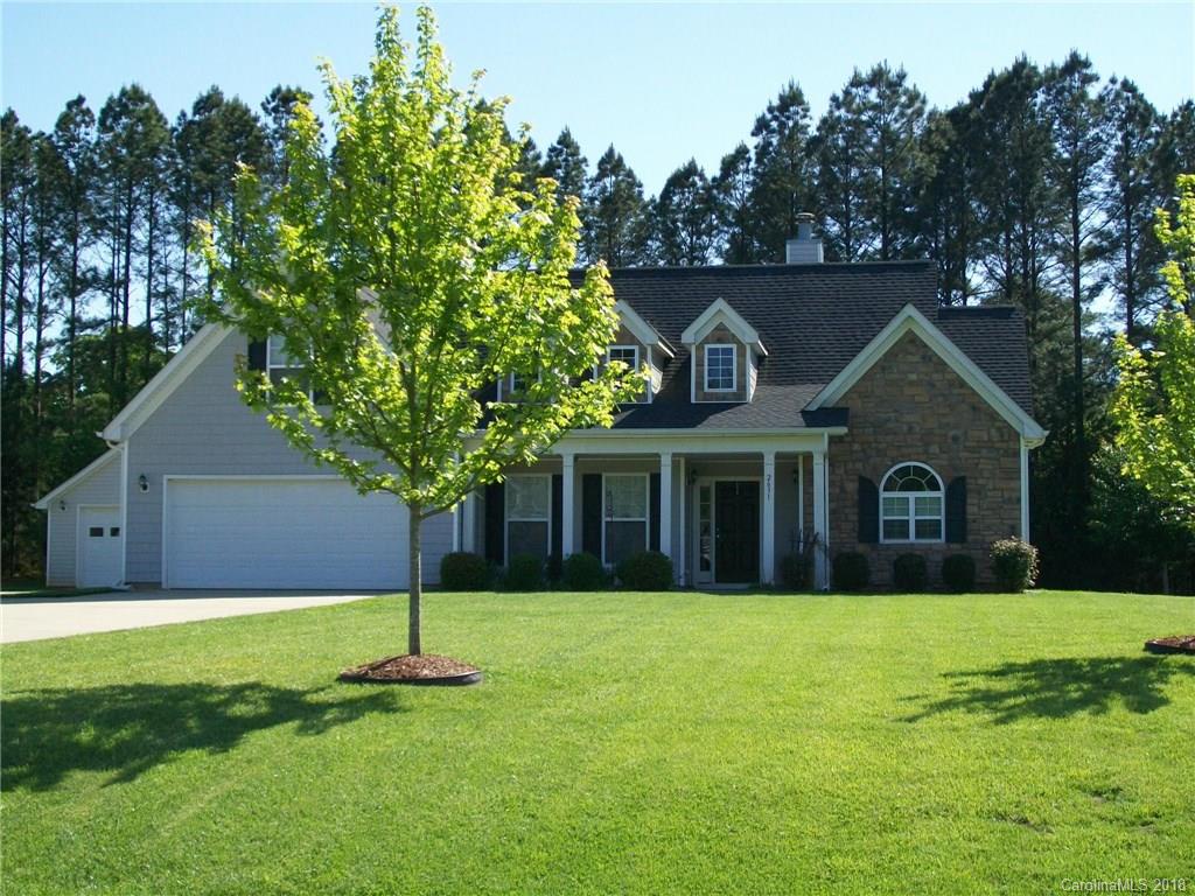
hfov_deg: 34.3
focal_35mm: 56
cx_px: 598
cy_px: 448
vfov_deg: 26.1
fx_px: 1933
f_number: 3.3
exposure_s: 1/500
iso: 64
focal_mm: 9.4
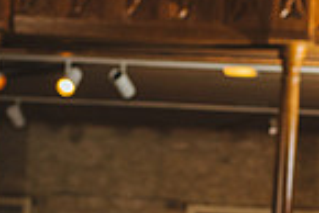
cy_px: 322
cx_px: 308
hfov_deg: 14.4
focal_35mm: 140
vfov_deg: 9.5
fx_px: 1242
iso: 1000
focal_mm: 35
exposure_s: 1/200
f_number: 3.5
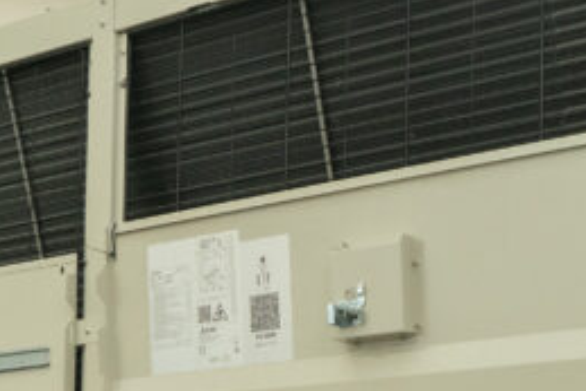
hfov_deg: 21.4
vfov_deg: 13.6
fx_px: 1547
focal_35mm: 95
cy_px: 589
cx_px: 357
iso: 1600
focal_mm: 24
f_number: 6.3
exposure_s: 1/50
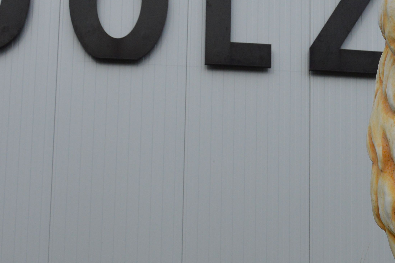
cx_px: 386
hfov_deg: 20.1
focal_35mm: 99
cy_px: 166
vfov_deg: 13.8
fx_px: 1085
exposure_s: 1/1250
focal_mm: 24
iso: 400
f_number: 5.6
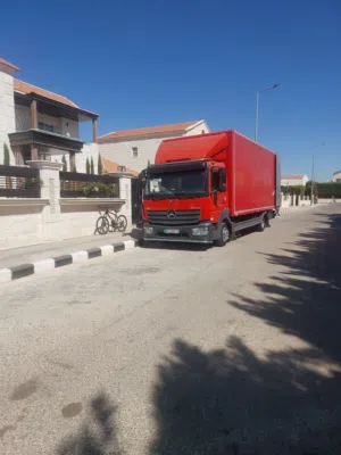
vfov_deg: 73.9
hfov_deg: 58.9
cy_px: 228
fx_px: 302
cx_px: 170
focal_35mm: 23
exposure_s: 1/1576
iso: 25
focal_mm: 5.06
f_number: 1.8
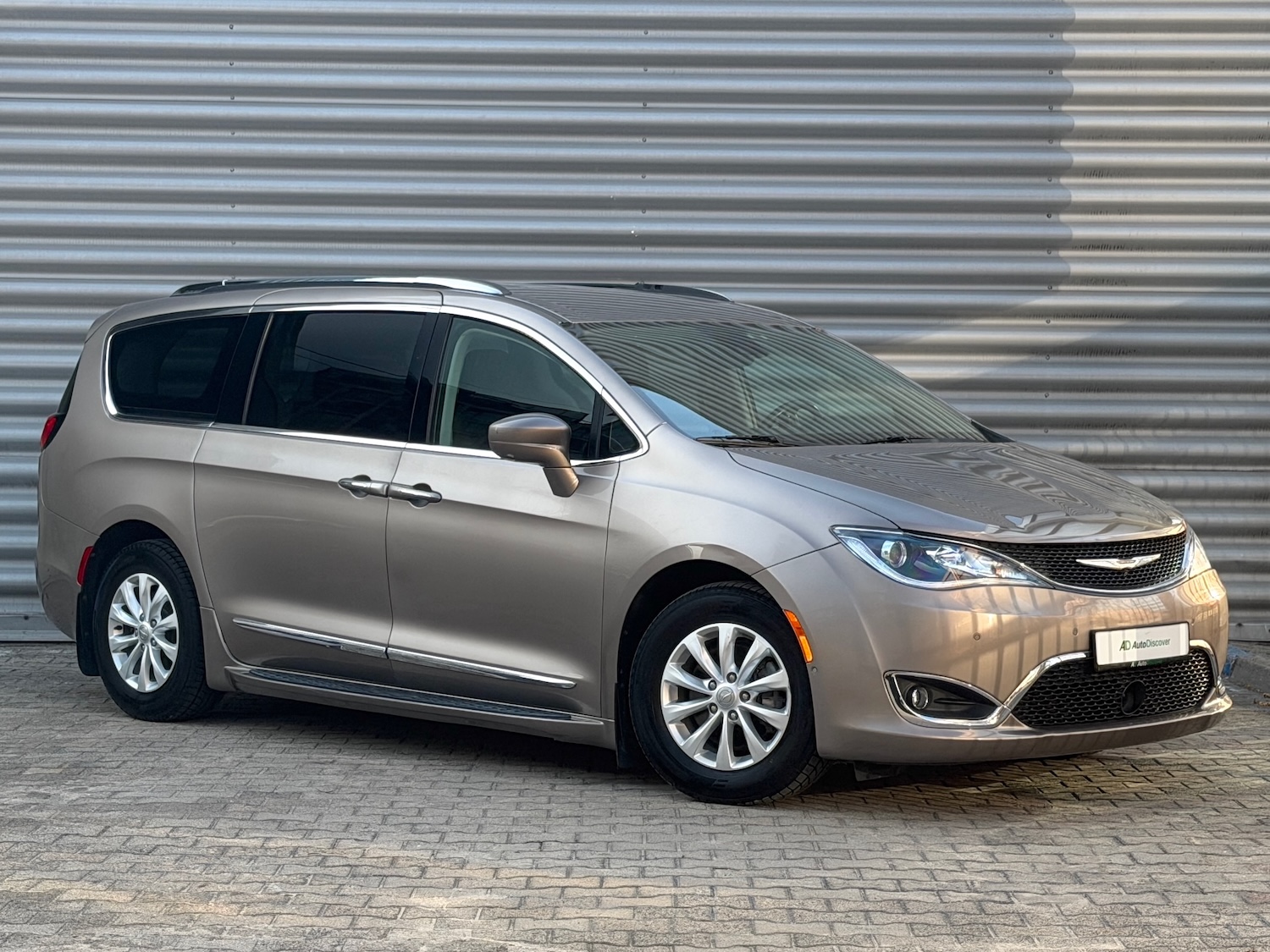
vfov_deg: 30.3
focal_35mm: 48
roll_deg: -0.2
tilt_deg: -2.1
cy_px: 476
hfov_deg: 39.7
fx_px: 1761
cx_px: 635
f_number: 1.78
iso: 50
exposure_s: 1/121
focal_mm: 6.76
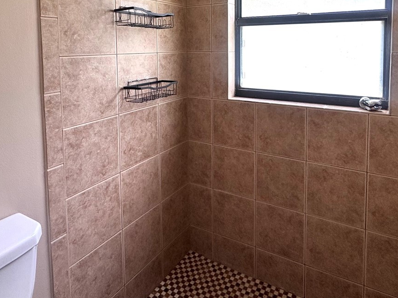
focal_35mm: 26
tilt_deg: -4.4
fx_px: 299
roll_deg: +0.3
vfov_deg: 50.2
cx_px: 217
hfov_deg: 67.2
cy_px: 64
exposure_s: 1/220
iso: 40
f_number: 2.2
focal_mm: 2.22
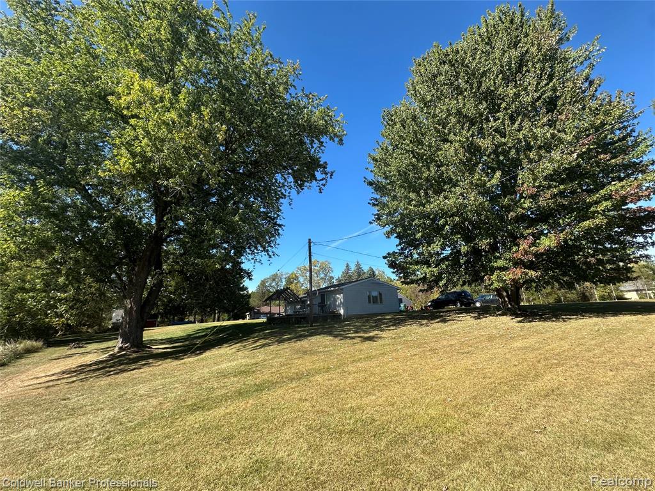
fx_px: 265
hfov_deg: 102.1
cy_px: 246
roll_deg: +2.5
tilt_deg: +15.6
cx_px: 328
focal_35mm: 14
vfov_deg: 85.7
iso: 40
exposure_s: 1/824
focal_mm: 2.22
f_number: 2.2
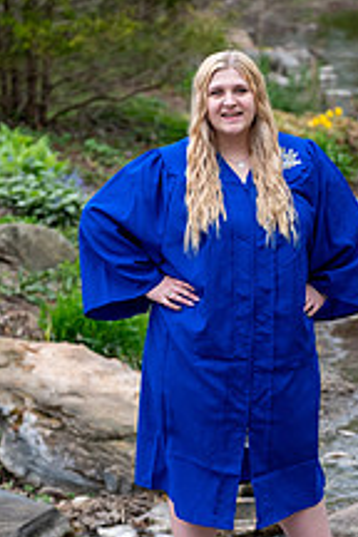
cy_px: 393
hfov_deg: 6.9
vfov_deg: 10.4
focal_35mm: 198
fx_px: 2953
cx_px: 268
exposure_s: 1/320
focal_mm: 63.4
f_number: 2.8
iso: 250
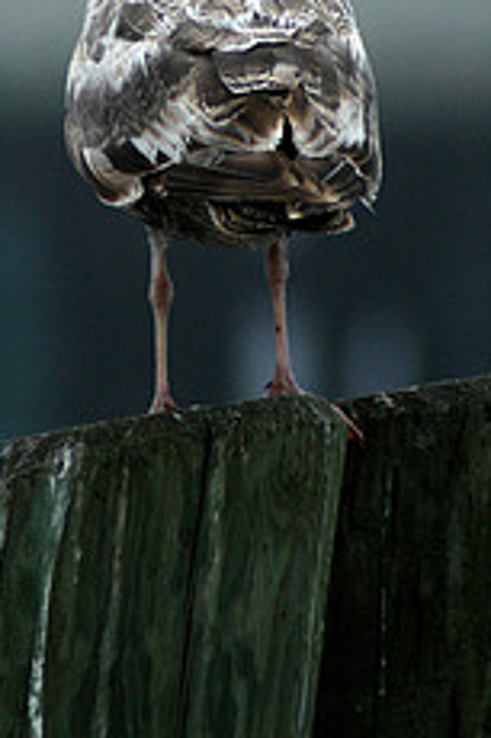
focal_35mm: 881
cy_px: 48
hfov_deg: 1.6
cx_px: 191
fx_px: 18050
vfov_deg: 2.3
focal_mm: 300
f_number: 6
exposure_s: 1/1600
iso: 400
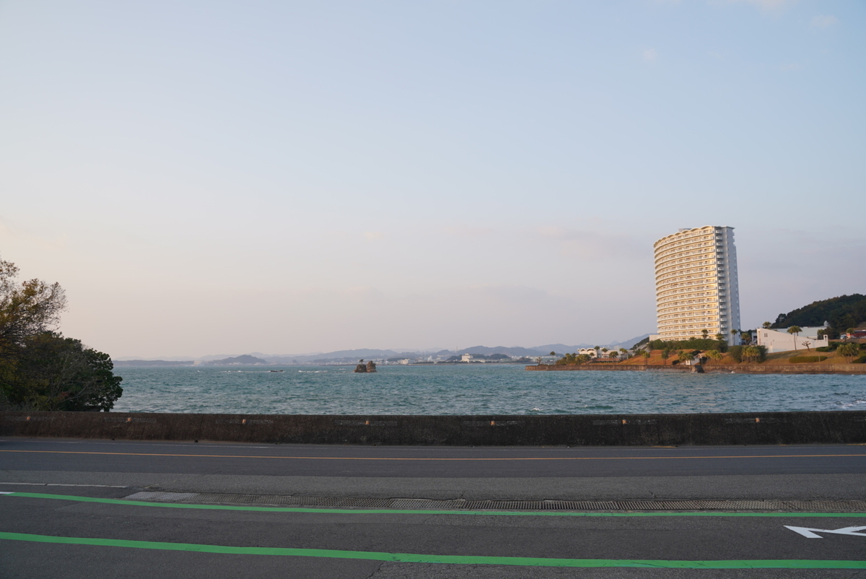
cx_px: 433
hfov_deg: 63.6
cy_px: 290
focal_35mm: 29
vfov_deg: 45.0
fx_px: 698
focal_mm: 29
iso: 100
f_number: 6.3
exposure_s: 1/100
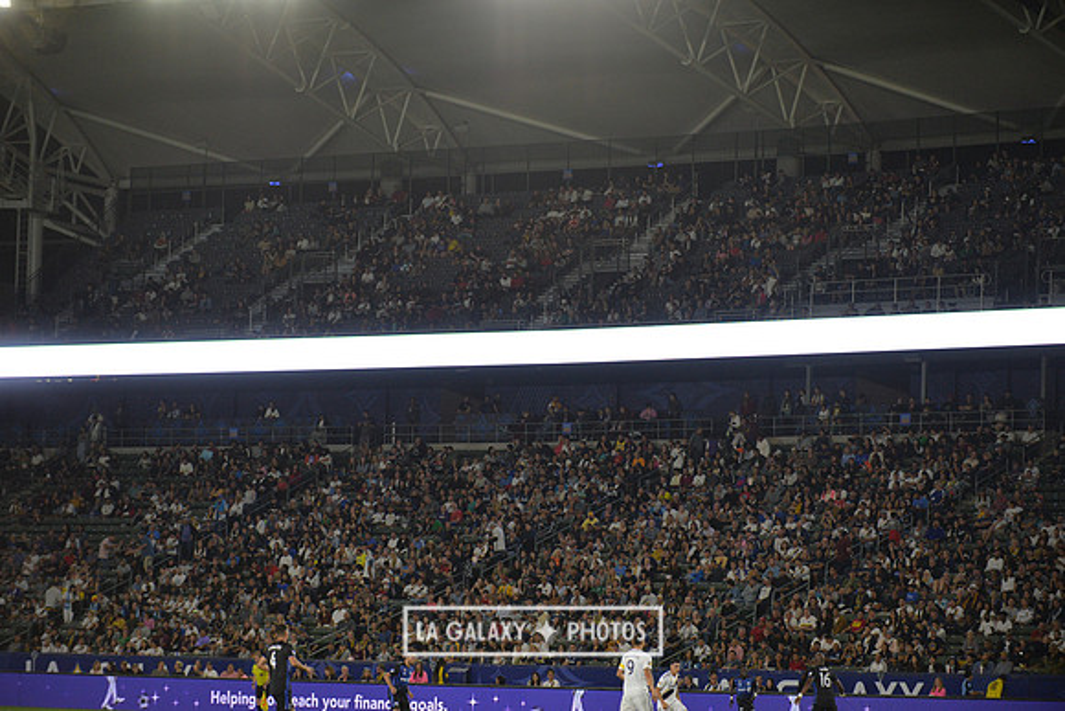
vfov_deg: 10.2
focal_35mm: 135
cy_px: 356
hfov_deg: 15.2
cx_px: 532
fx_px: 3994
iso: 1600
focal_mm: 135
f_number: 2.8
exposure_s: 1/1250
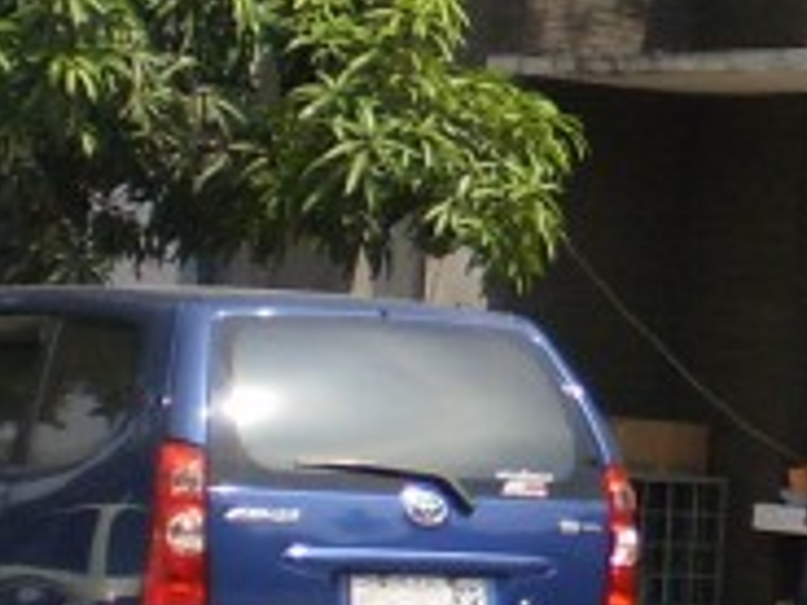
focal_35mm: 200
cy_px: 316
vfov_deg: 7.4
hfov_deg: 9.6
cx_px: 1259
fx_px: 4663
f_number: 3.1
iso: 64
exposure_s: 1/800
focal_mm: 6.3
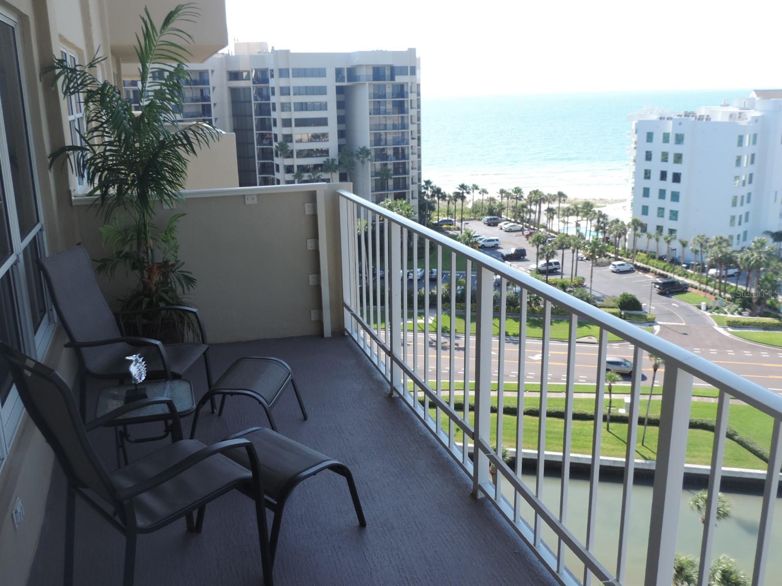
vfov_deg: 42.9
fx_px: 745
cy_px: 293
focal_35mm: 33
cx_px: 391
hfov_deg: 55.4
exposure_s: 1/400
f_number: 3.2
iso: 80
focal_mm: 5.8
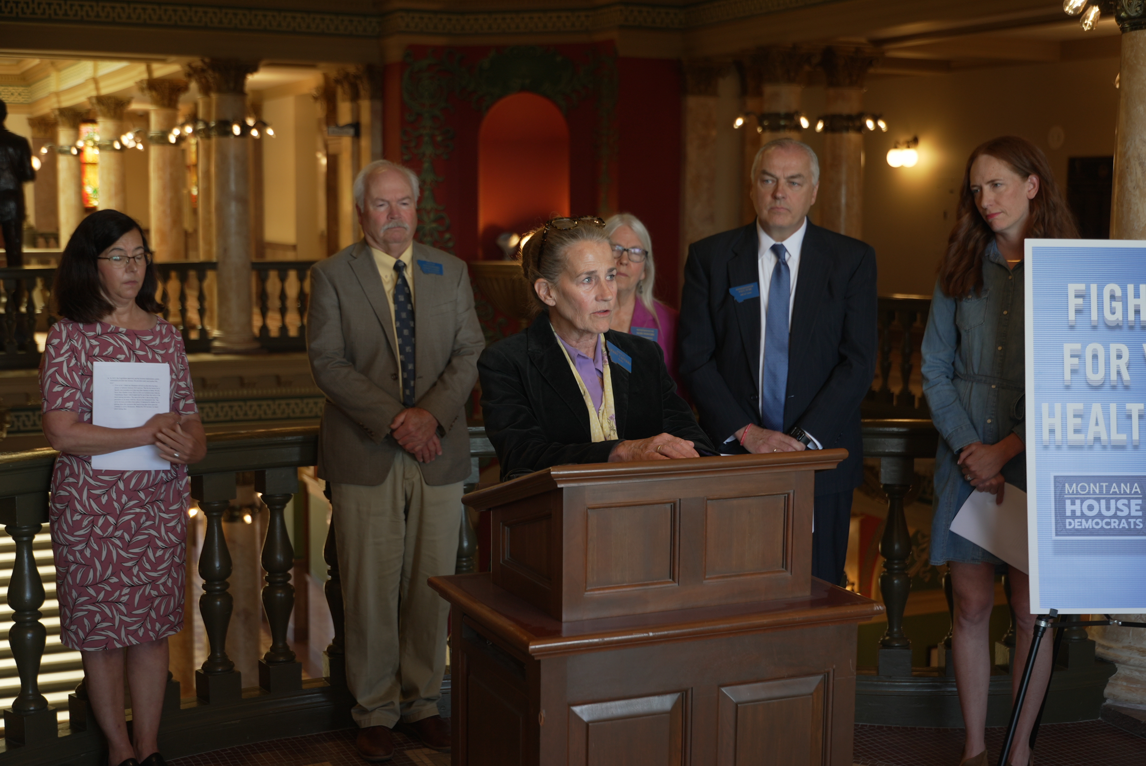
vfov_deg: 27.6
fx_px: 1561
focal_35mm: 49
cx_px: 573
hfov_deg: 40.3
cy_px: 383
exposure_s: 1/60
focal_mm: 49
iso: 400
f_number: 4
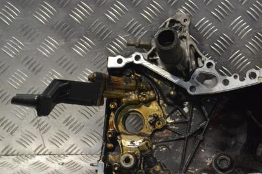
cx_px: 183
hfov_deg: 22.5
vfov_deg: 15.2
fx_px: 655
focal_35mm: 90
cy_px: 114
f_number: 9
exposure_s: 1/320
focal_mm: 42
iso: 3200
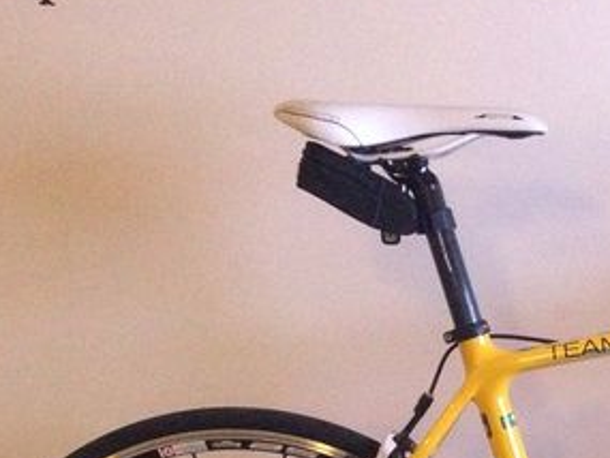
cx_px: 690
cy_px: 559
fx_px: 1481
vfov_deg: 16.8
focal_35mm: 84
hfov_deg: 21.9
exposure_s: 1/15
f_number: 2.4
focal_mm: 4.12
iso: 800
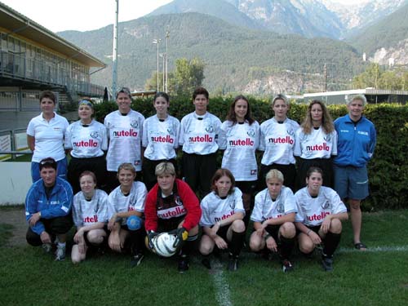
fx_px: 401
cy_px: 153
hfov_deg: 54.0
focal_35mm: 34
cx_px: 204
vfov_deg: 41.8
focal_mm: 8.9
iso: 100
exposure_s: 1/154
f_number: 4.5
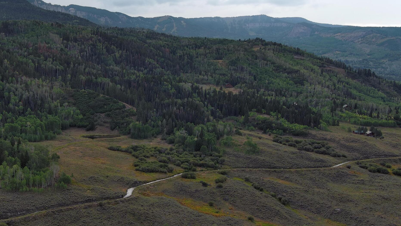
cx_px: 116
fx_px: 521
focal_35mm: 49
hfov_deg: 41.2
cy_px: 106
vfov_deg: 24.4
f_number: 2.8
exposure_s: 1/248
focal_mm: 10.57
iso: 100
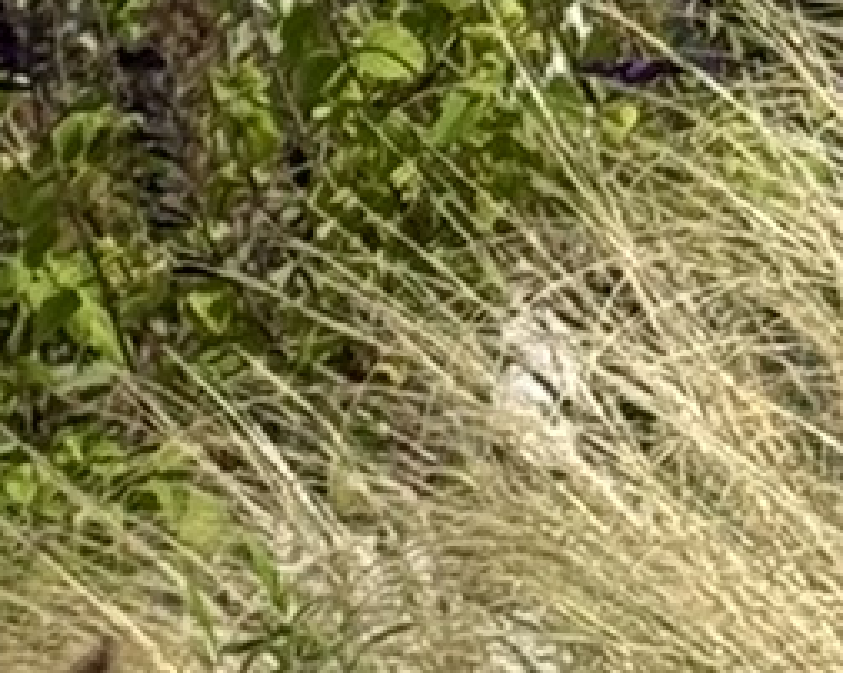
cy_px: 410
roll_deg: -0.9
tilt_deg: -10.0
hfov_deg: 4.9
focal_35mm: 380
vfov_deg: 4.1
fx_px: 9474
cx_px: -1423
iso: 64
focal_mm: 6.76
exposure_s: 1/6410
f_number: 1.78
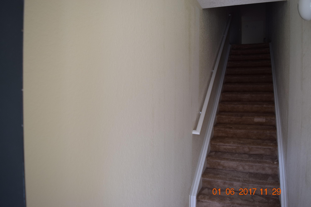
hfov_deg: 67.4
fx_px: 233
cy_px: 104
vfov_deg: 47.9
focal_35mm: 27
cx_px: 156
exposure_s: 1/60
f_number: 4
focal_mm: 18
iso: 400
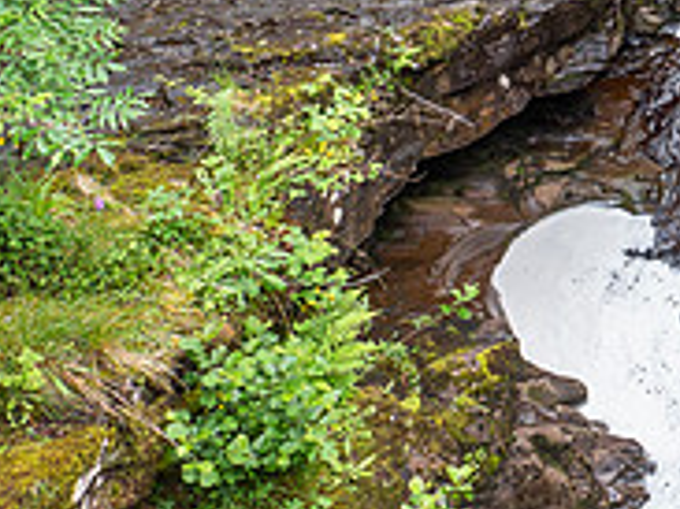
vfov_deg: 17.8
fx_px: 1492
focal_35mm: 76
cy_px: -195
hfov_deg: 21.5
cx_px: 1022
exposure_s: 1/25
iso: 200
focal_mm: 12
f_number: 5.6
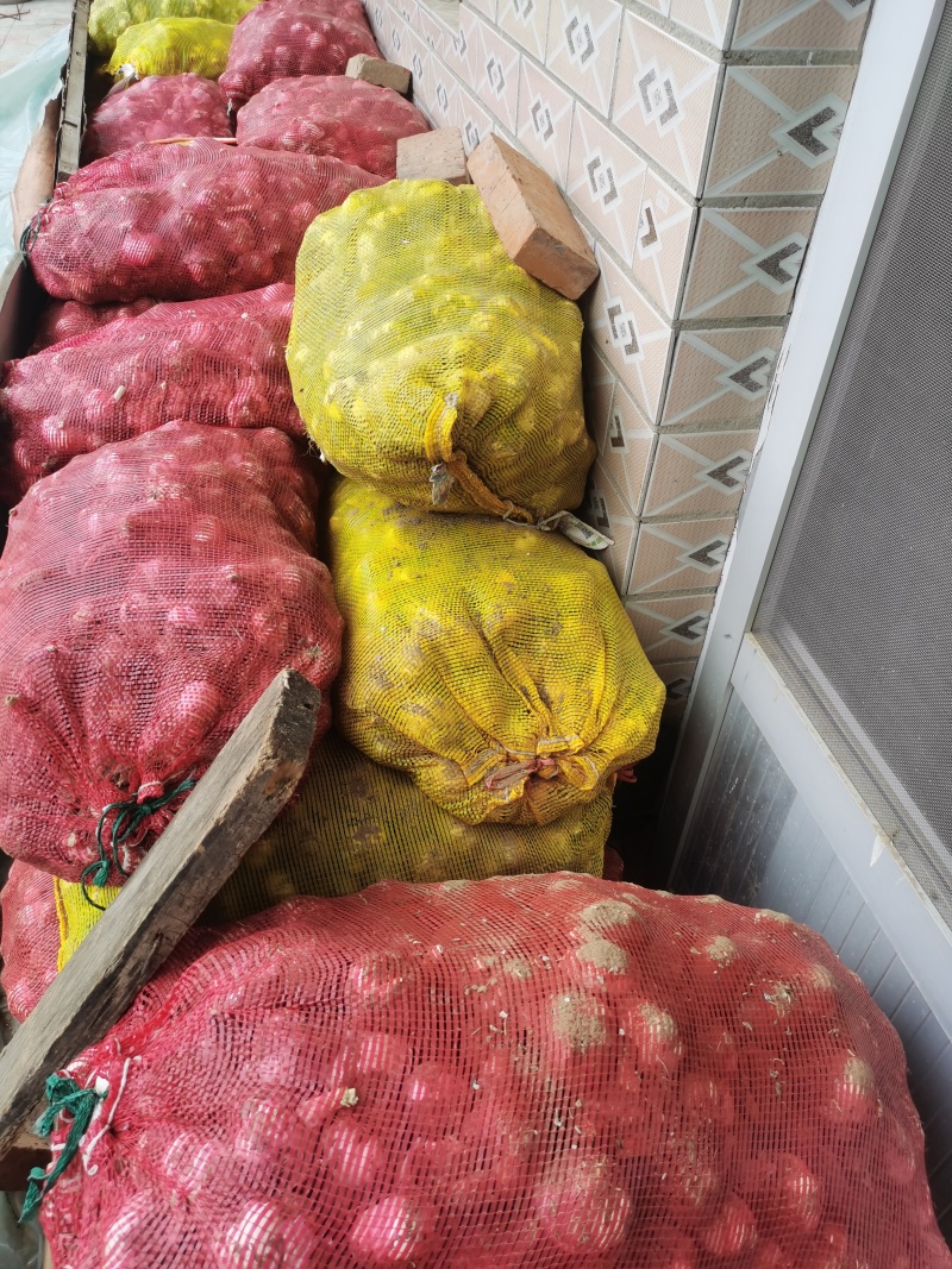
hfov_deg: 51.3
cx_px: 476
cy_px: 634
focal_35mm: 27
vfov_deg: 65.3
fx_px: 990
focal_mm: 5.58
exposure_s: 1/129
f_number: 1.8
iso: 50
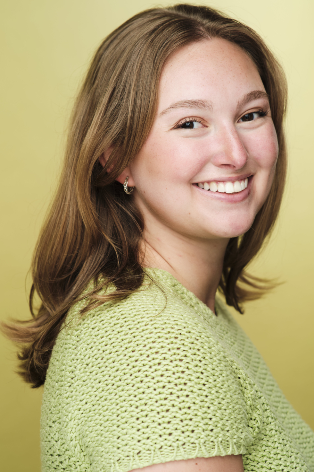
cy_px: 236
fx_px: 1675
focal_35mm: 128
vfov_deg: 16.0
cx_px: 157
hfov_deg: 10.7
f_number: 4
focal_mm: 85
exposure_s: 1/250
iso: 160
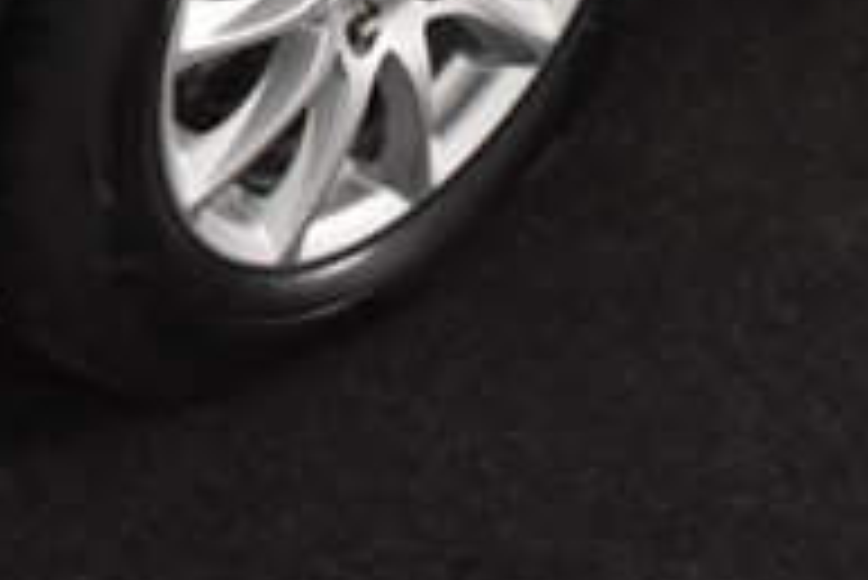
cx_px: 157
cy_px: -874
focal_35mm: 159
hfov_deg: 12.8
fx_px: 3836
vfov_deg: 7.9
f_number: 3.5
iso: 1600
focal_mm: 20
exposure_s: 1/50
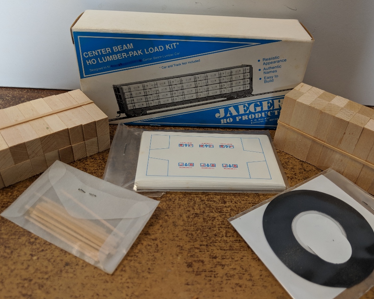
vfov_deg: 49.9
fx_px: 321
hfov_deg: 60.5
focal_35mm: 29
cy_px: 151
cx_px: 192
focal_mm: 4.44
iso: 98
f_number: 1.8
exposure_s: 1/125
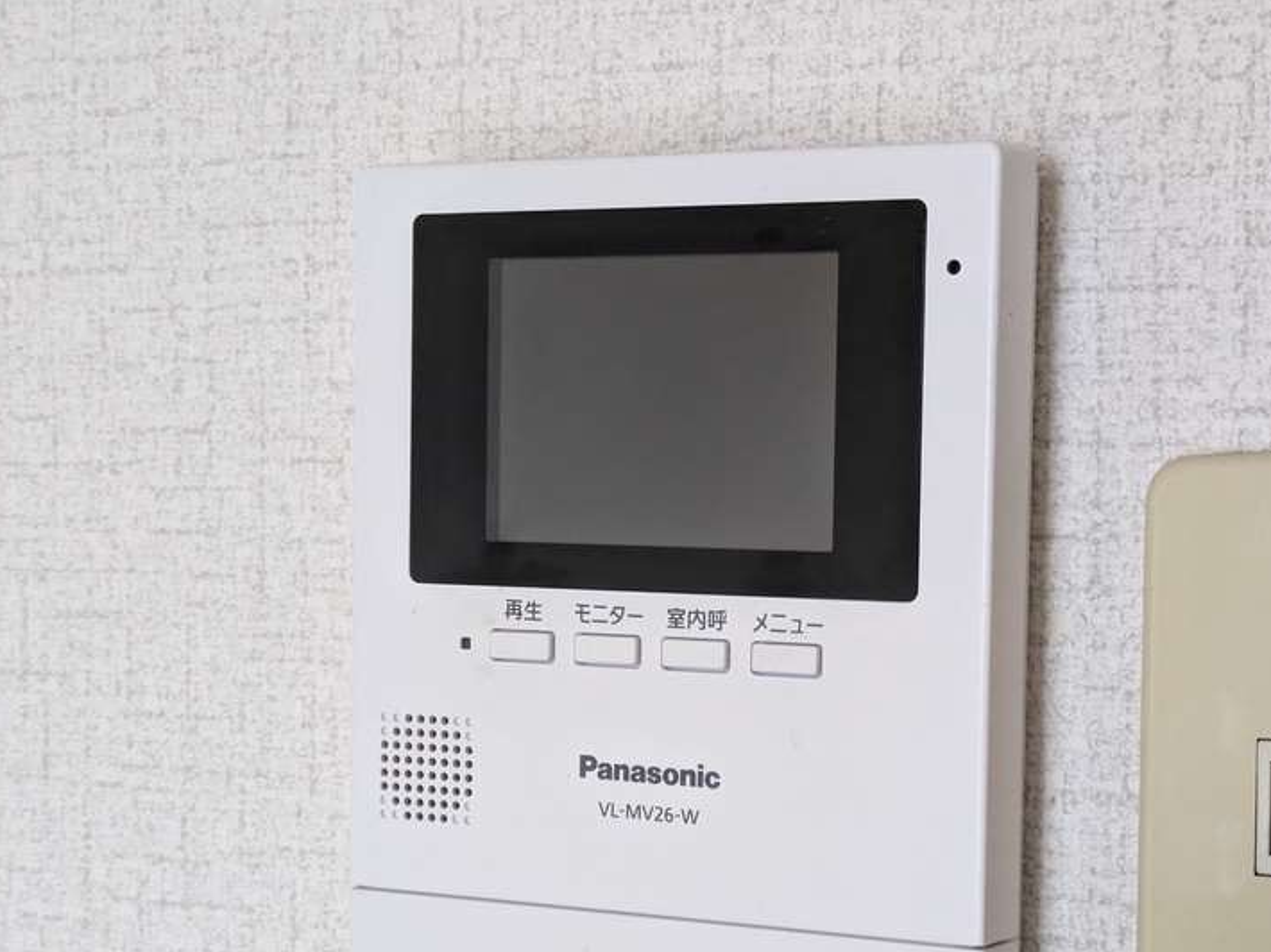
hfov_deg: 28.2
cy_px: 599
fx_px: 2533
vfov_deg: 21.2
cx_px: 696
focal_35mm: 69
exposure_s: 1/120
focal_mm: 5.43
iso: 359
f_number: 1.89
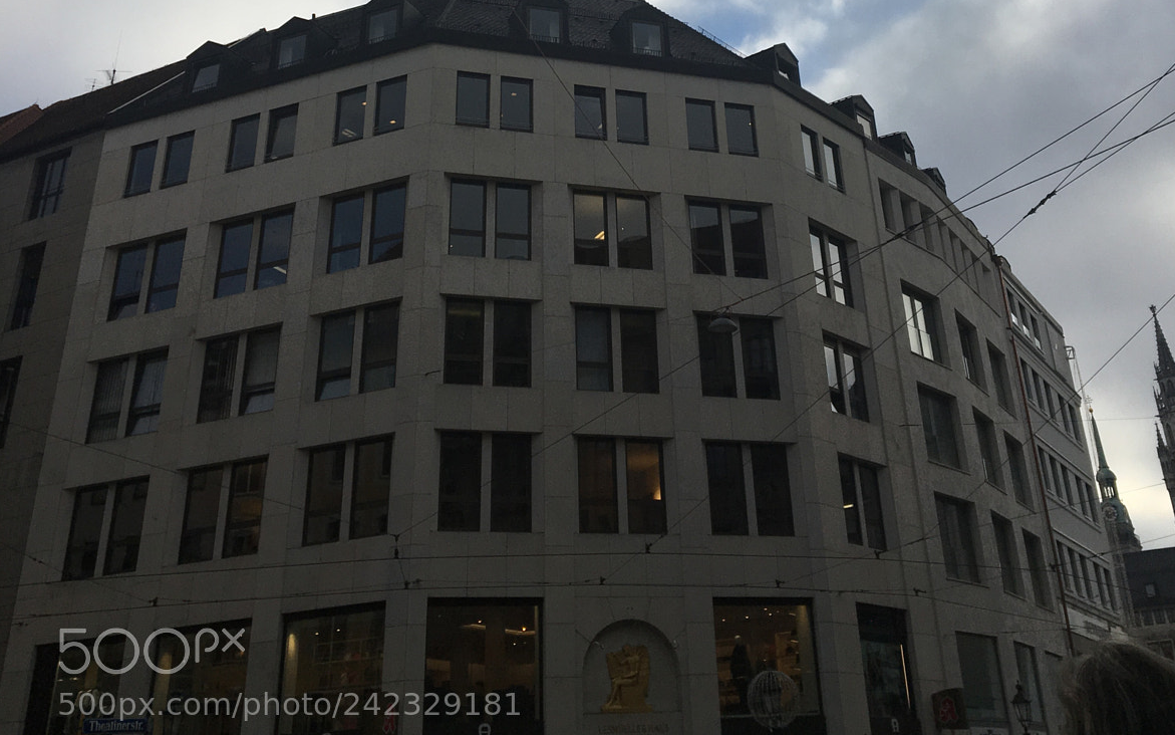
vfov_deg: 28.4
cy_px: -20
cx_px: 598
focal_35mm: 42
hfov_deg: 47.2
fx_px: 1345
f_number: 2.2
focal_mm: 4.15
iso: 25
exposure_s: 1/2481
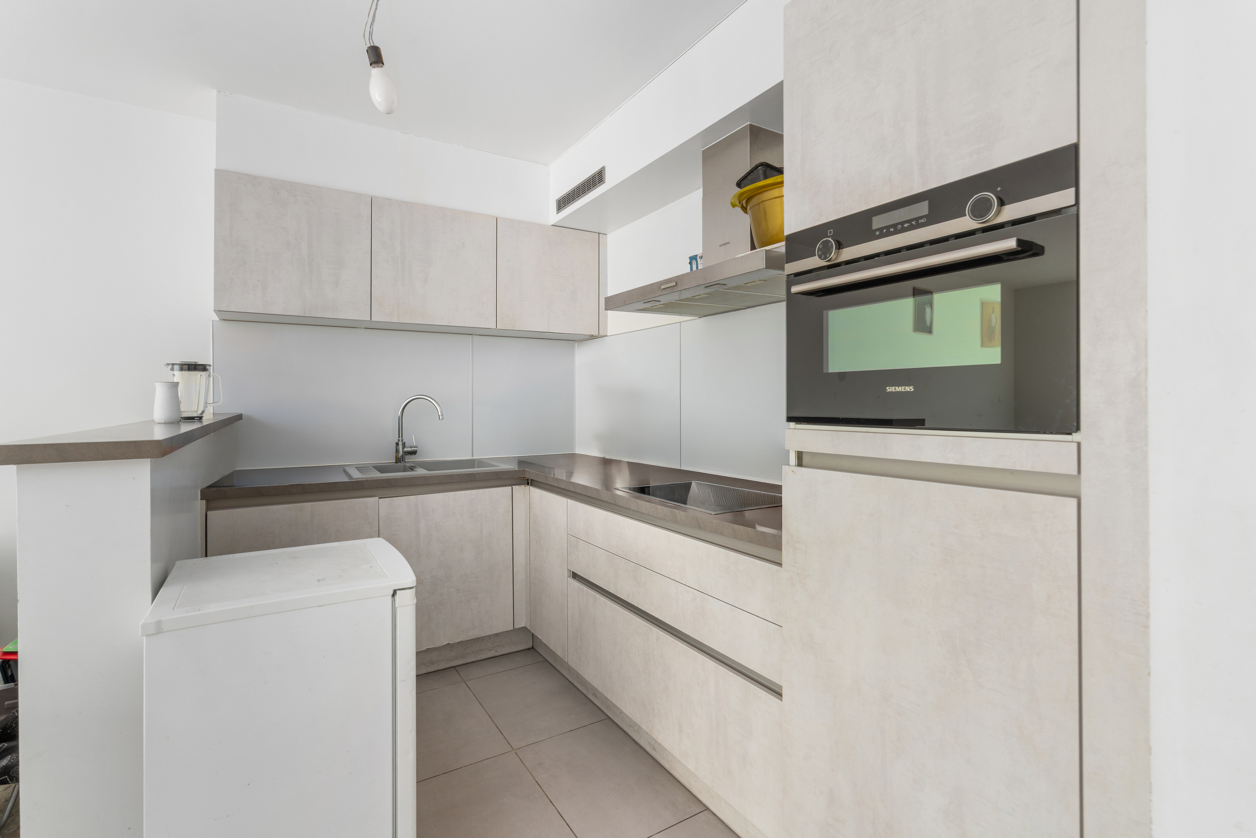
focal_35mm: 16
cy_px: 419
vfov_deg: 73.7
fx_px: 558
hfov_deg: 96.7
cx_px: 628
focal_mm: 16
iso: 250
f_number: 11
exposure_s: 1/20
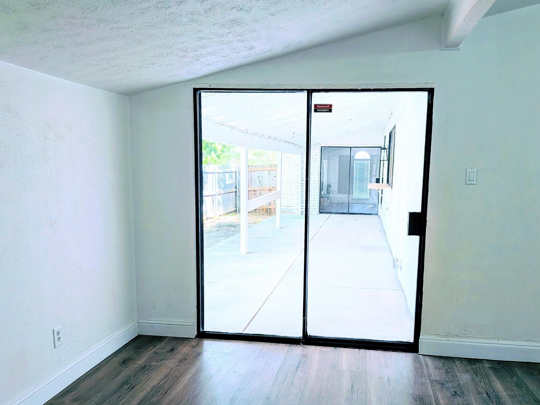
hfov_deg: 61.5
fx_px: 452
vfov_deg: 48.1
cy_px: 228
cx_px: 300
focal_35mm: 29
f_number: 1.7
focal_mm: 4.53
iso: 28
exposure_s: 1/812
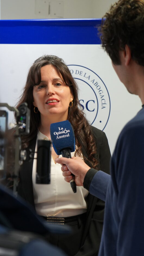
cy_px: 127
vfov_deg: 27.2
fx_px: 529
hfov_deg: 15.5
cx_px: 80
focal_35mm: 78
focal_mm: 68
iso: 3200
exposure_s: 1/160
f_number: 5.6
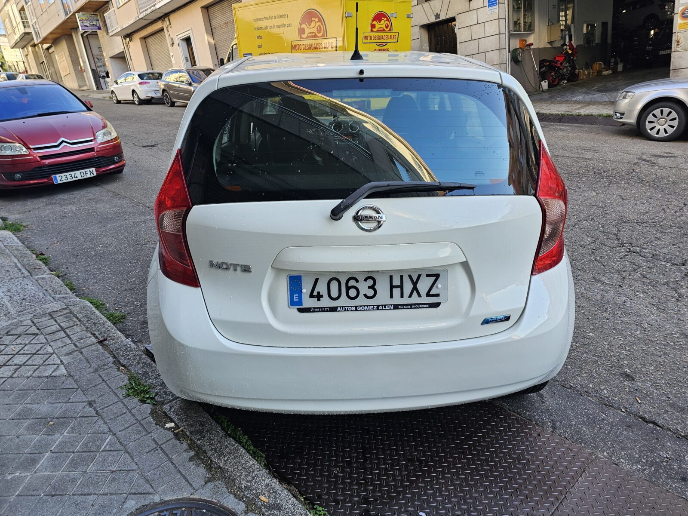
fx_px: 457
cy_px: 258
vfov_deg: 58.9
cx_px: 344
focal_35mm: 23
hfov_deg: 73.9
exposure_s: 1/180
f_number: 1.7
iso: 50
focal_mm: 6.3
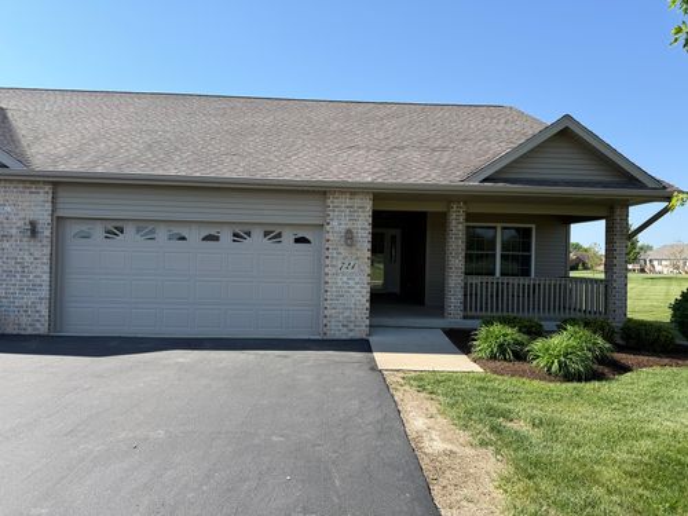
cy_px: 258
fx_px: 477
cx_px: 344
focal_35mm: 24
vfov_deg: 56.8
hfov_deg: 71.6
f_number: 1.78
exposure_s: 1/2525
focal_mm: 6.76
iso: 80
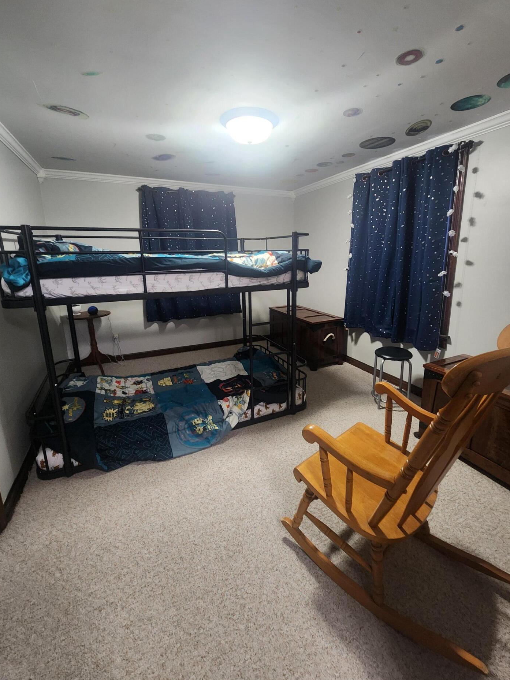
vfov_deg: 101.9
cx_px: 264
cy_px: 318
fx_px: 275
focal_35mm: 14
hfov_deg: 85.6
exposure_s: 1/30
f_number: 2.2
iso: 400
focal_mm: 2.2
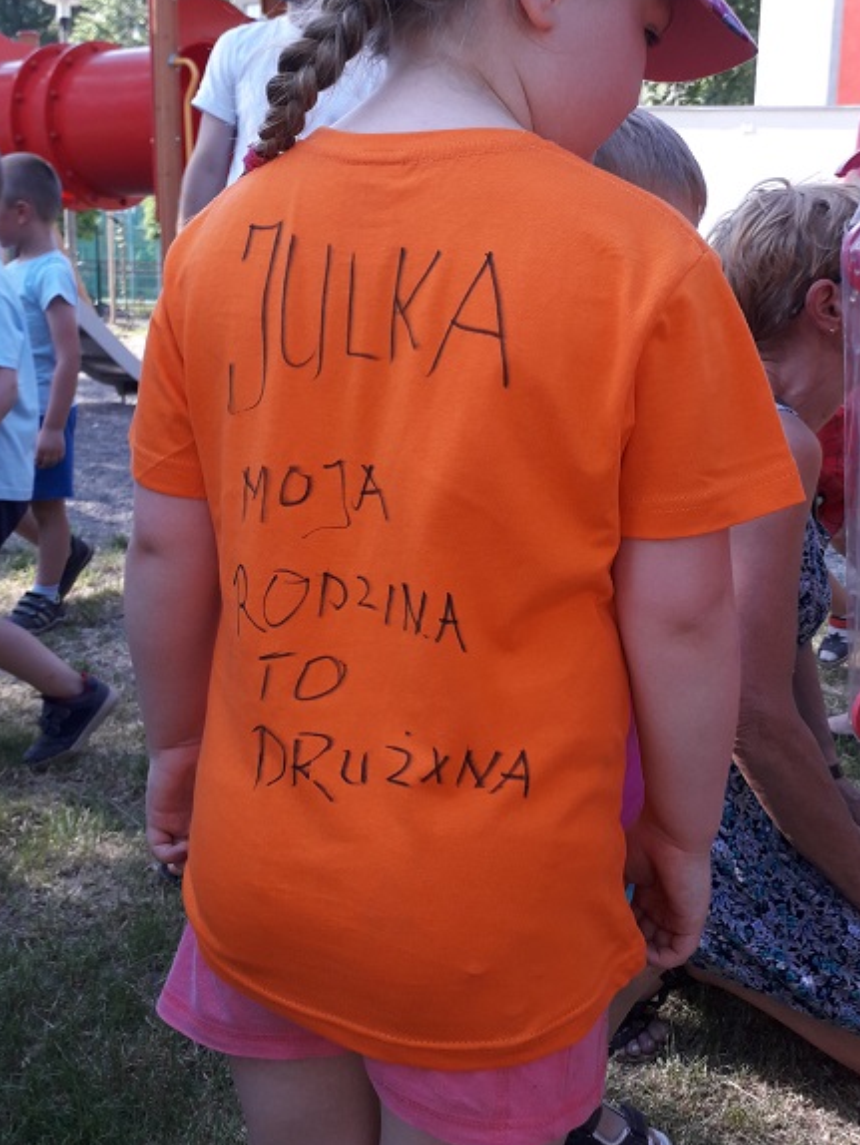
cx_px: 448
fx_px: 1092
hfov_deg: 43.0
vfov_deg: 55.0
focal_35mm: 33
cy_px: 467
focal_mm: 3.6
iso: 40
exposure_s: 1/284
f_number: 1.9
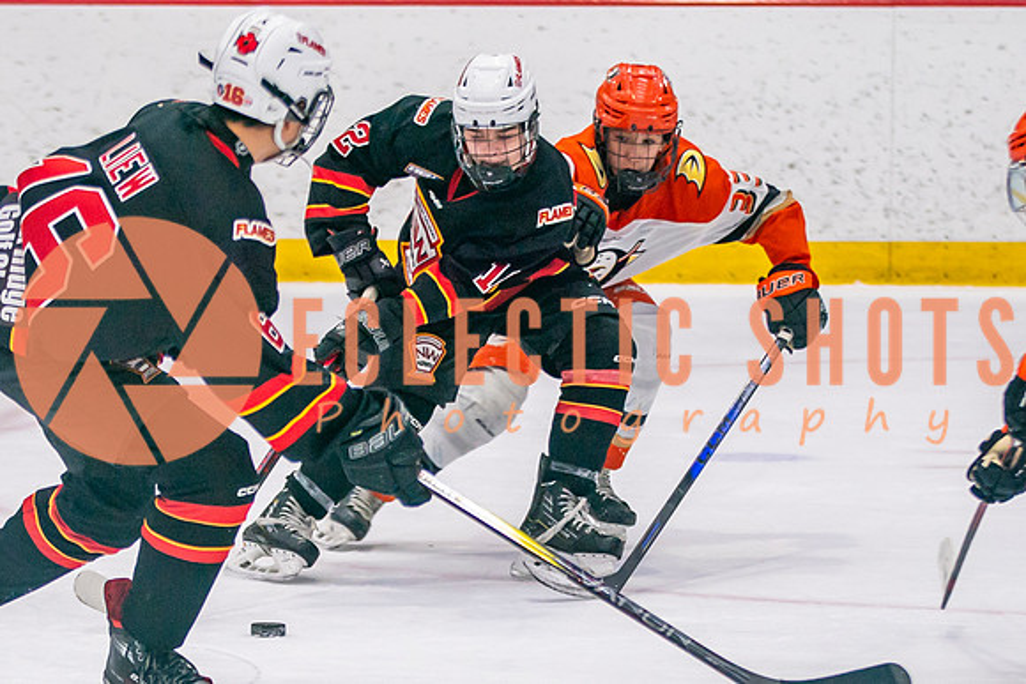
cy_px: 539
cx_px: 197
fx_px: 7887
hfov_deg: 7.4
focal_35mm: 277
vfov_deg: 5.0
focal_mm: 102
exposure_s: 1/640
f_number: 2.8
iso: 640
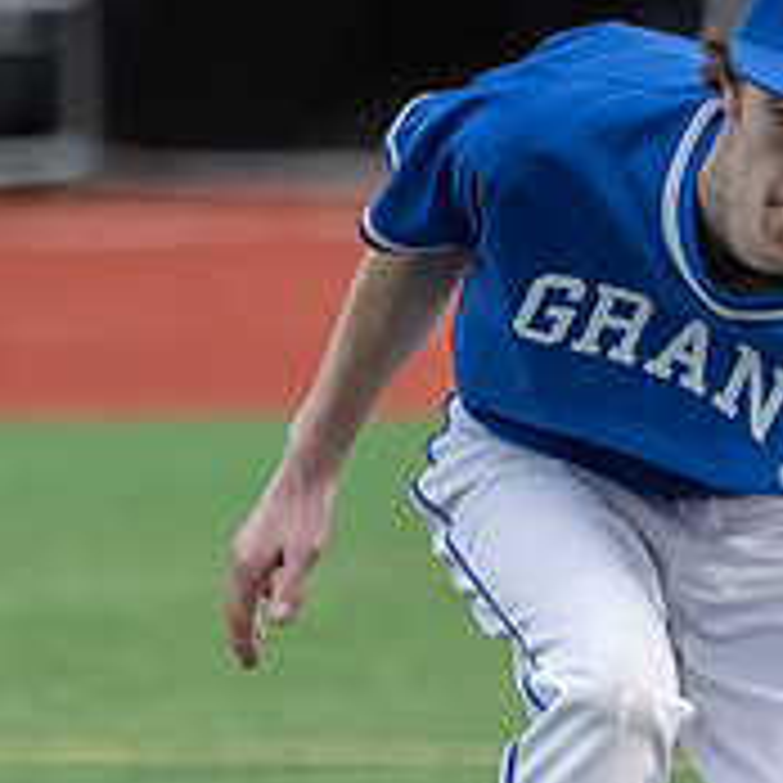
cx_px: 347
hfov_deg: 1.1
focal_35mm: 1562
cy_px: 430
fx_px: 39973
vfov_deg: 1.1
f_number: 5.6
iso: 2000
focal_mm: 310
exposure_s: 1/2000
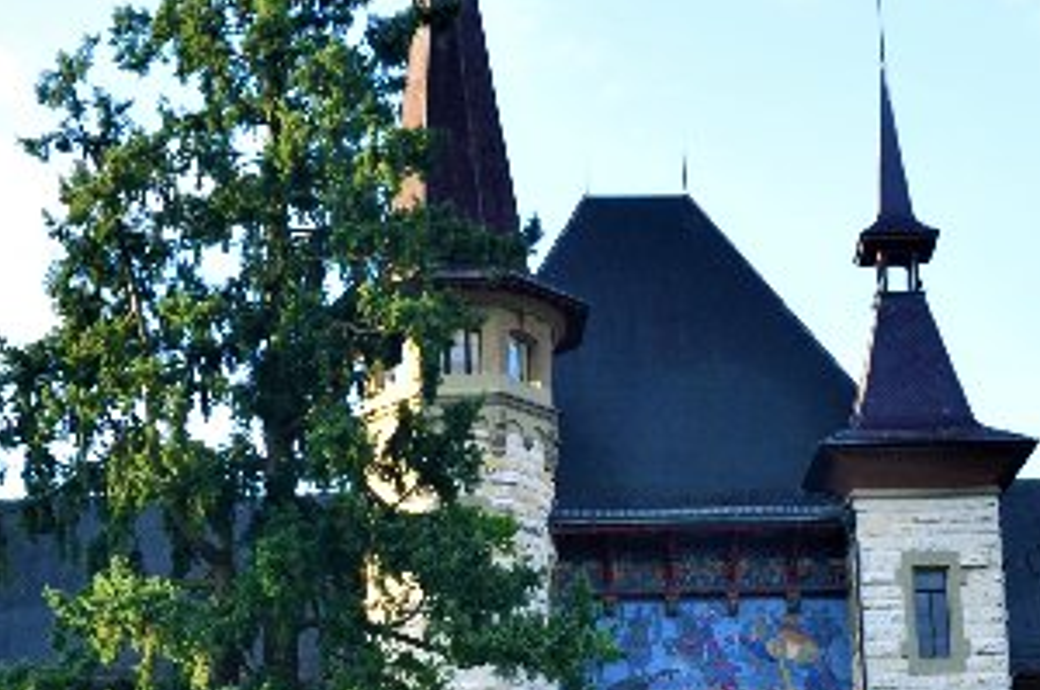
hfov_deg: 23.1
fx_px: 2538
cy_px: 714
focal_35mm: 88
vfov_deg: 15.2
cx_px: 374
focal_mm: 22
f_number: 9
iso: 400
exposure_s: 1/80
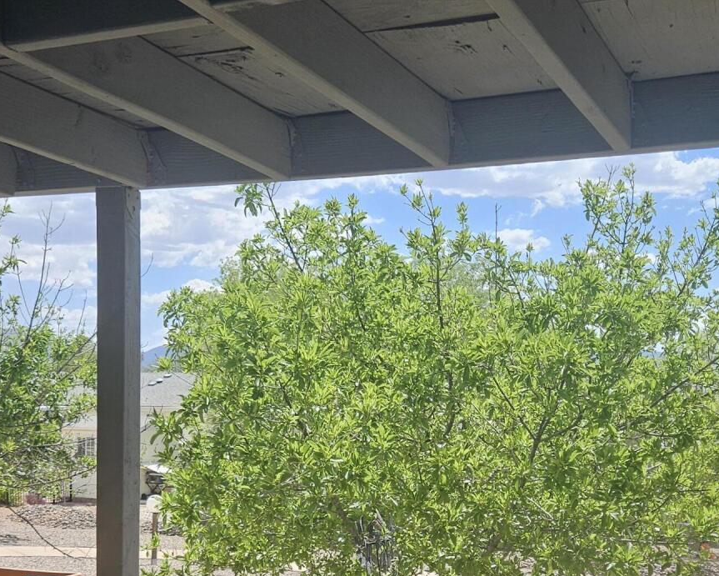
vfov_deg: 28.1
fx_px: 1107
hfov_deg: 36.0
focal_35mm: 52
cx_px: 393
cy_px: 513
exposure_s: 1/965
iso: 25
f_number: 1.8
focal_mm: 5.4
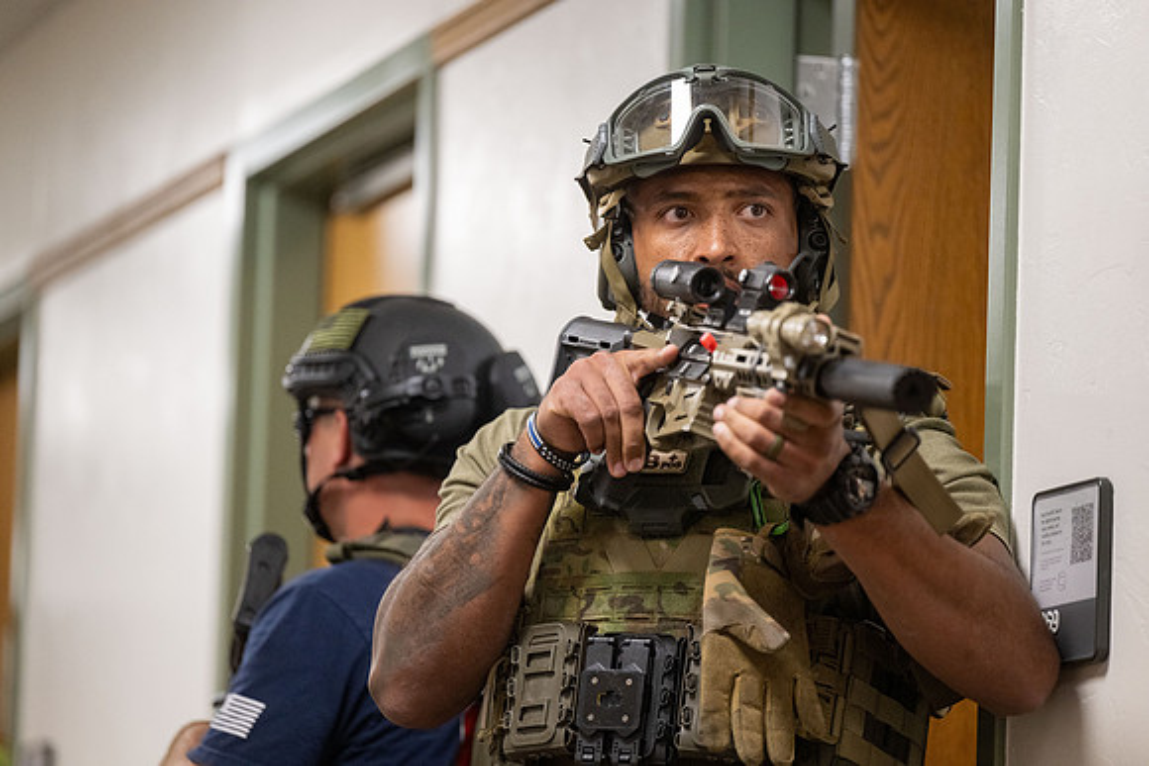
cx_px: 574
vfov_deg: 6.9
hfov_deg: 10.3
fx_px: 6385
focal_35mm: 200
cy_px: 383
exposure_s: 1/500
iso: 2000
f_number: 2.8
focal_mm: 200
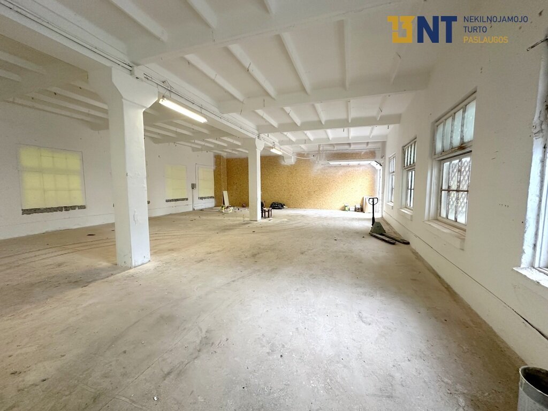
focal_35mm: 14
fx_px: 222
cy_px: 206
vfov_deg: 85.7
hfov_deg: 102.1
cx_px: 274
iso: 250
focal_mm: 2.22
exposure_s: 1/100
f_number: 2.2
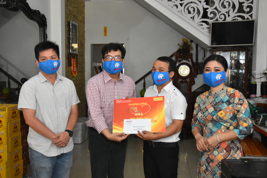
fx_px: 311
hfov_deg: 46.4
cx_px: 134
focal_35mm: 42
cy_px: 89
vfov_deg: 31.9
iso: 3200
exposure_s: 1/200
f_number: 4
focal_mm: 28
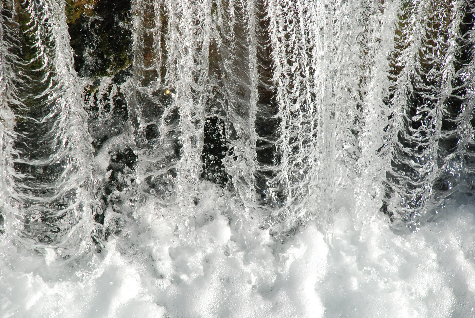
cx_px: 238
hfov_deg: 10.1
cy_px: 159
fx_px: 2675
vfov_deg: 6.8
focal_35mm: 202
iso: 1000
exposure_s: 1/1250
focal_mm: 135
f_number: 9
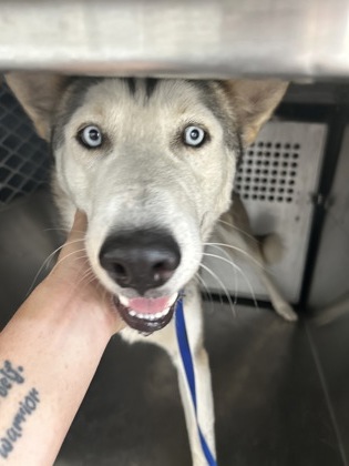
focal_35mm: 26
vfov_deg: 67.3
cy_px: 233
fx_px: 350
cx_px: 174
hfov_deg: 53.1
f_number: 1.5
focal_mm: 5.7
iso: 125
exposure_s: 1/121
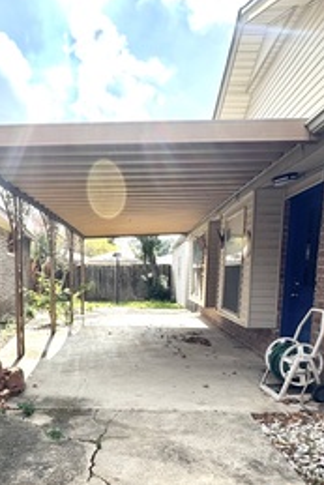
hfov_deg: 47.6
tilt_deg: -7.9
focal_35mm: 27
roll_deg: +0.7
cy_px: 330
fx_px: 364
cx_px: 124
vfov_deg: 65.3
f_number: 2.2
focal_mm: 2.22
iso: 40
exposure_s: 1/796
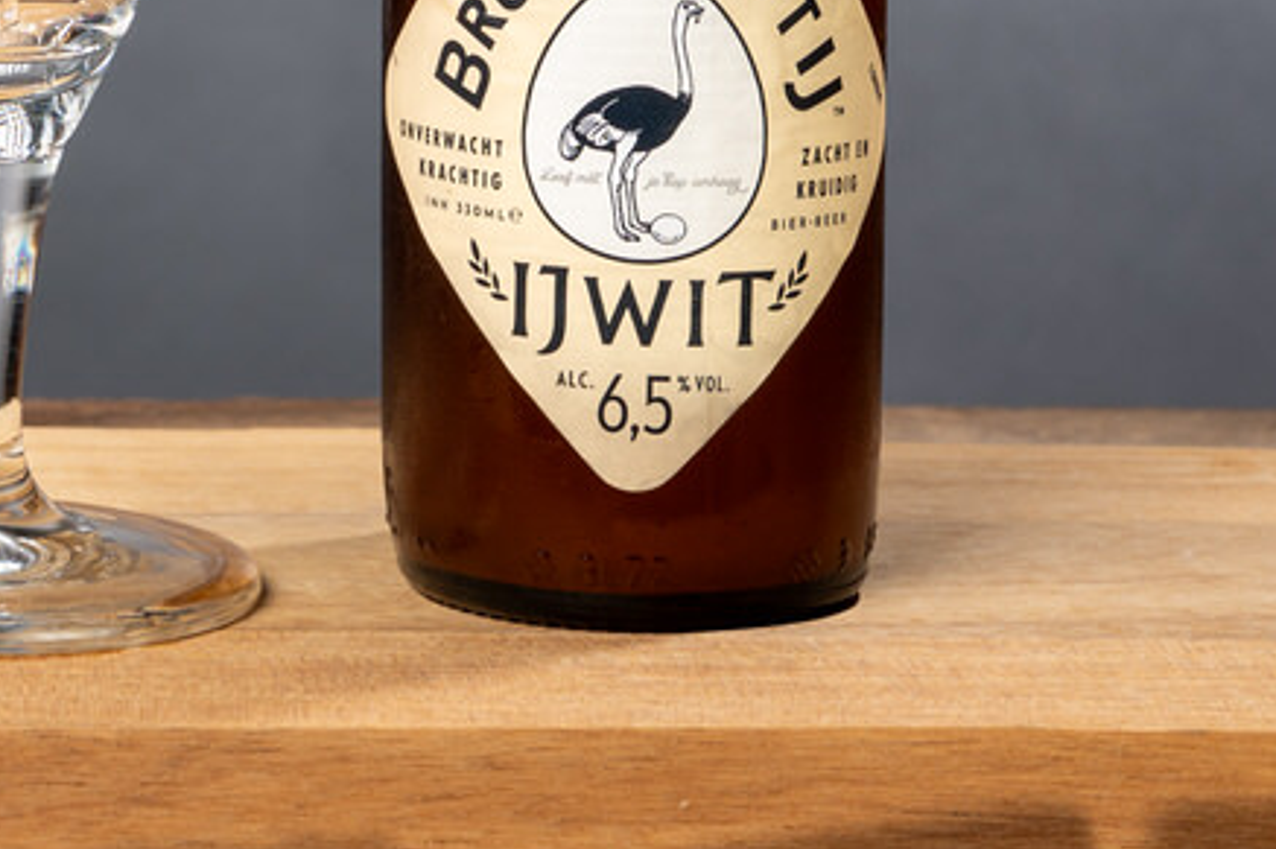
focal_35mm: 183
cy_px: -220
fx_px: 6484
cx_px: -140
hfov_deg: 11.1
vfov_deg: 7.4
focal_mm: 50
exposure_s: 1/160
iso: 100
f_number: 9
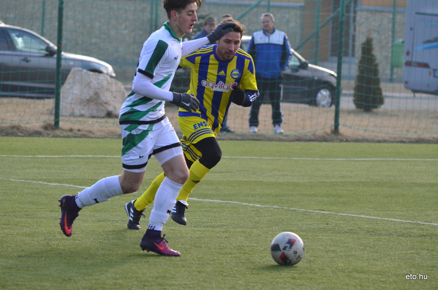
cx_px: 219
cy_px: 145
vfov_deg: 5.4
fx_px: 3096
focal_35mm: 255
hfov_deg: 8.1
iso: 800
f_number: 5
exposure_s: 1/1600
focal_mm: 170
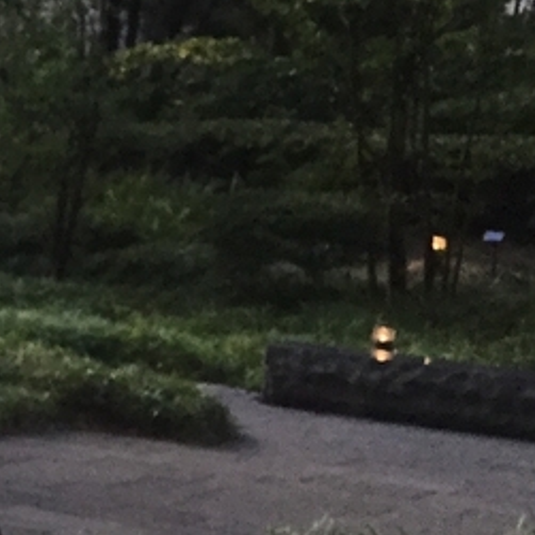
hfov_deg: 11.4
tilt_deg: -1.3
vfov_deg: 13.3
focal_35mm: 131
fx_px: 2291
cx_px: -691
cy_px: 237
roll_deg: -3.3
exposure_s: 1/30
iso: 32
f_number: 2.4
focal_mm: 3.3
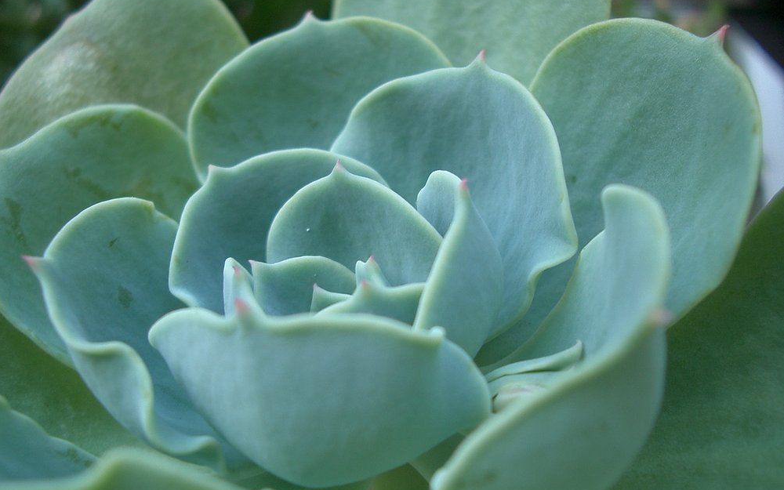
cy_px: 269
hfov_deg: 51.5
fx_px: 812
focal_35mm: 38
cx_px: 388
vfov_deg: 33.6
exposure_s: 1/60
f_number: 2.6
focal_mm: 5.8
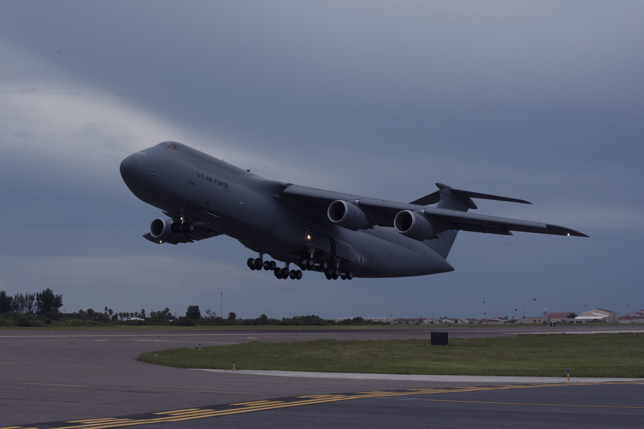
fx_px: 894
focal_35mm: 50
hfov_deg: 39.6
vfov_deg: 27.0
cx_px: 322
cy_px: 214
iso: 1250
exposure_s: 1/1250
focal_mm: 50
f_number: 16
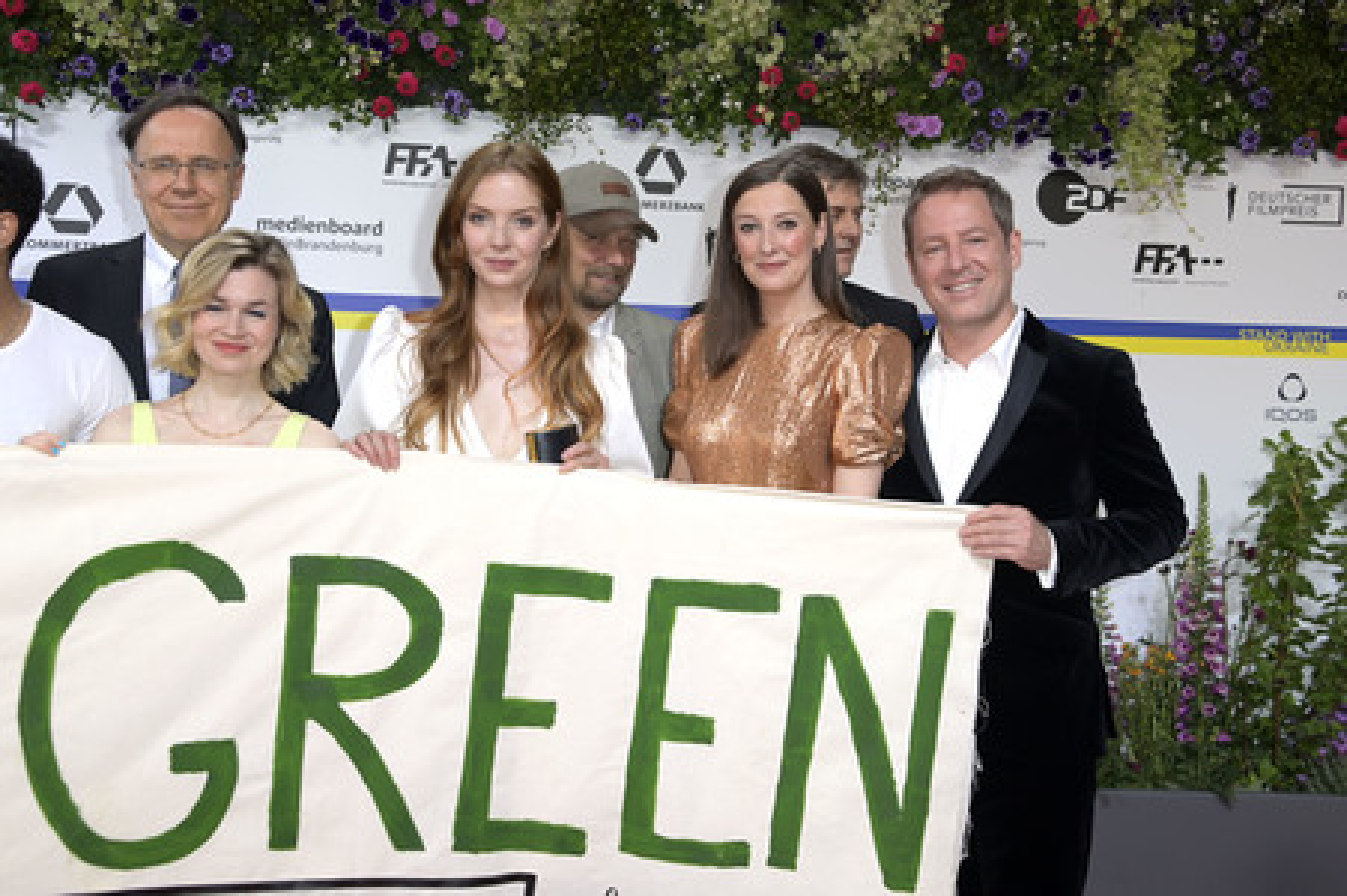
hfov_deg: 41.1
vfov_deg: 28.0
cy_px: 448
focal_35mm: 48
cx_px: 674
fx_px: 1795
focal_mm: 48
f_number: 5.6
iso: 640
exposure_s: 1/250
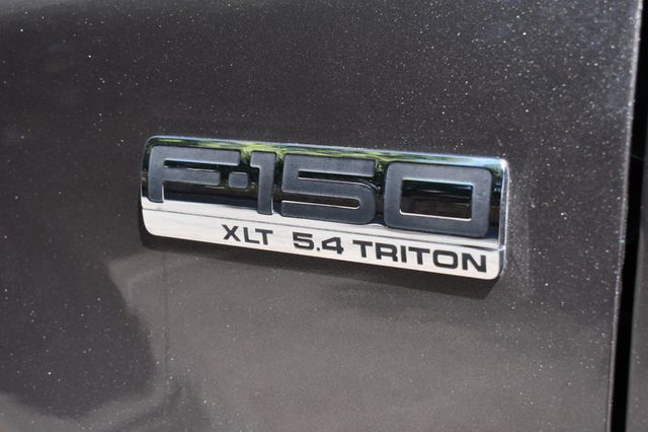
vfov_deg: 26.5
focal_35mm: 51
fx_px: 917
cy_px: 216
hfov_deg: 38.9
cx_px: 324
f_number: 6.3
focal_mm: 34
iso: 200
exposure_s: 1/250
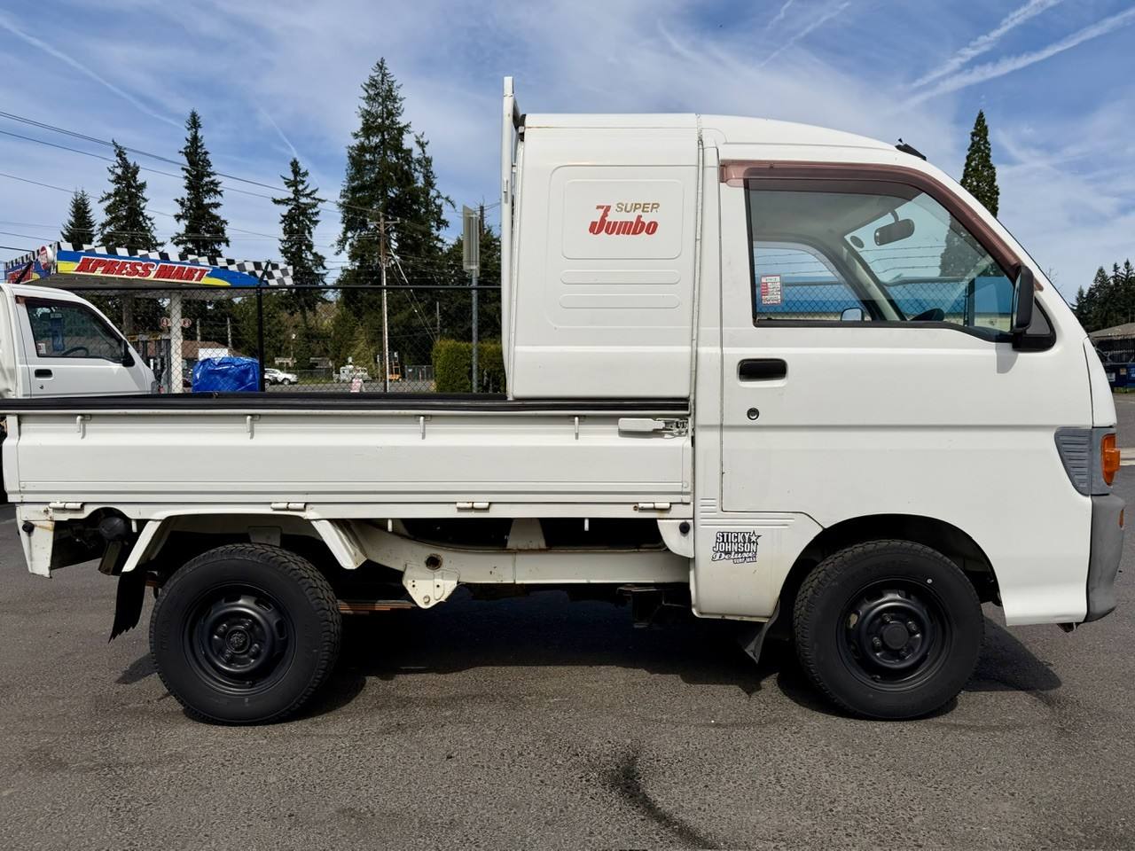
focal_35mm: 24
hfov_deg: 71.6
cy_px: 426
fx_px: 787
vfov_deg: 56.8
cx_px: 568
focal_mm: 6.76
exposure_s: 1/9091
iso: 80
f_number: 1.78
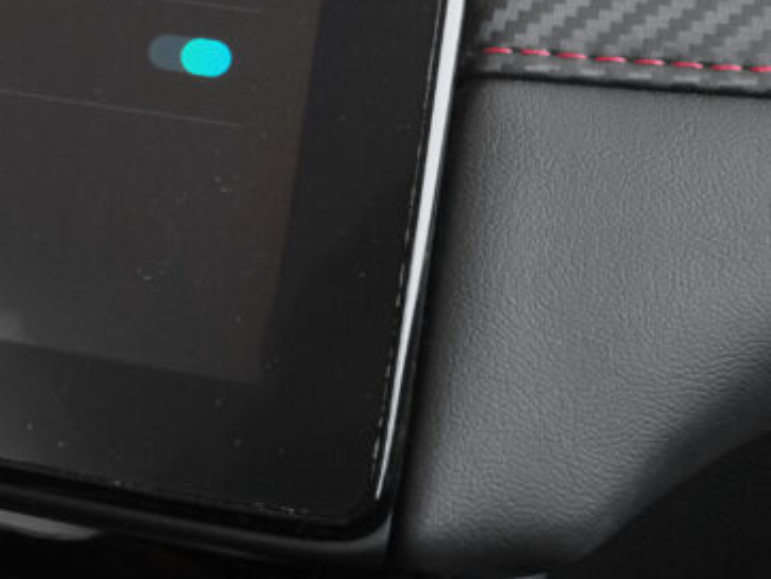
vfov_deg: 16.8
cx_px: -251
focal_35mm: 87
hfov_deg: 20.4
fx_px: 1939
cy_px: 67
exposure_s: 1/60
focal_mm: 21.5
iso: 2000
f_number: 8
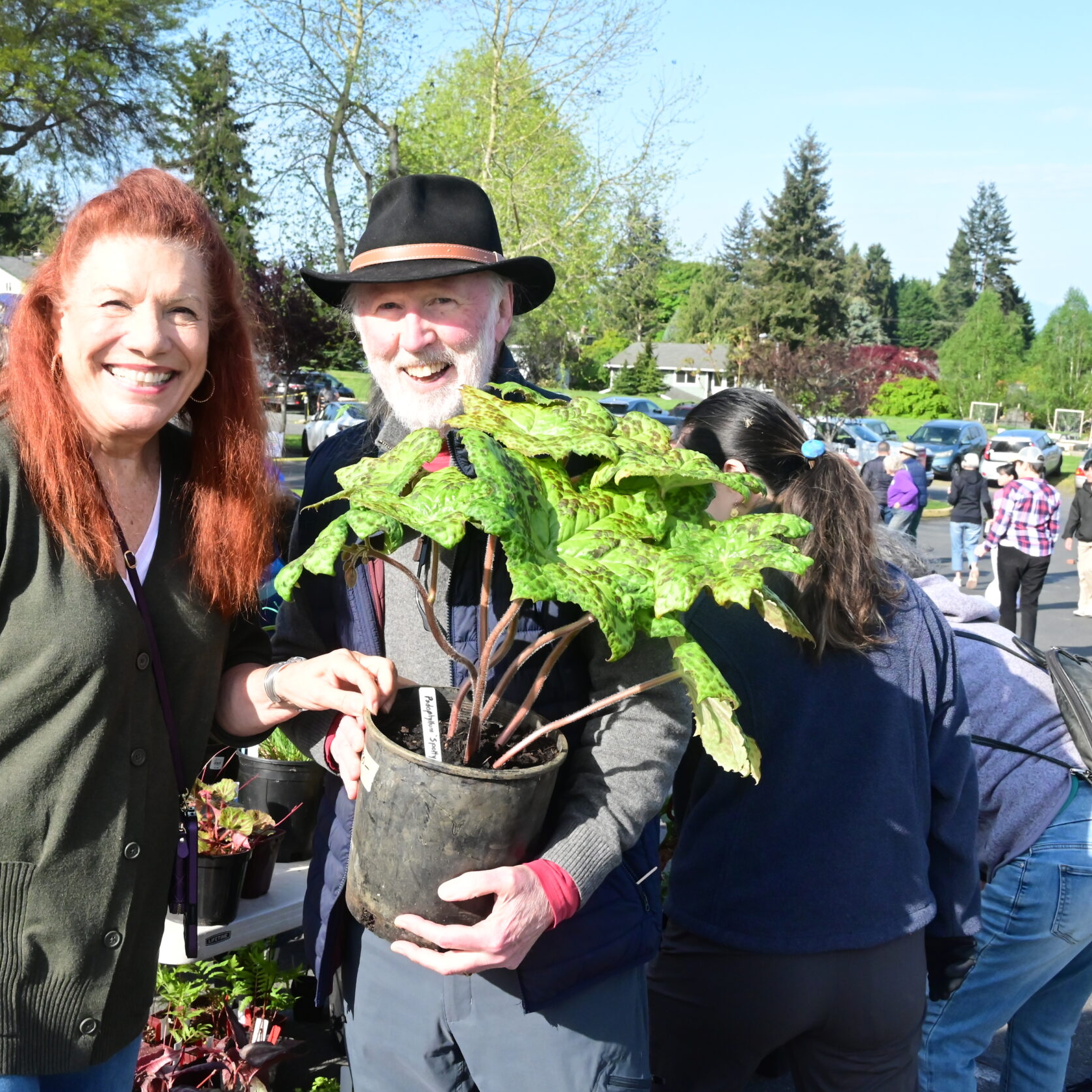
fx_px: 1570
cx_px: 396
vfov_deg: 38.3
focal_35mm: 44
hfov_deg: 38.1
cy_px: 540
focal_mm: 34
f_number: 14
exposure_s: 1/800
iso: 3200
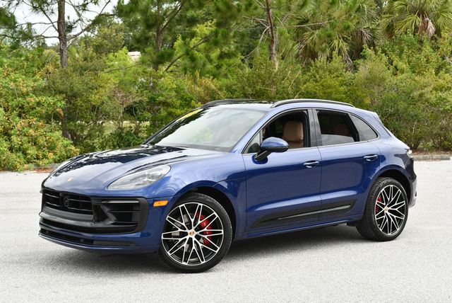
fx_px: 804
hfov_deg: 31.4
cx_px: 226
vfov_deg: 21.3
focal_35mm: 64
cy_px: 152
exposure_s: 1/250
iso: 200
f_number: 5.6
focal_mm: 32
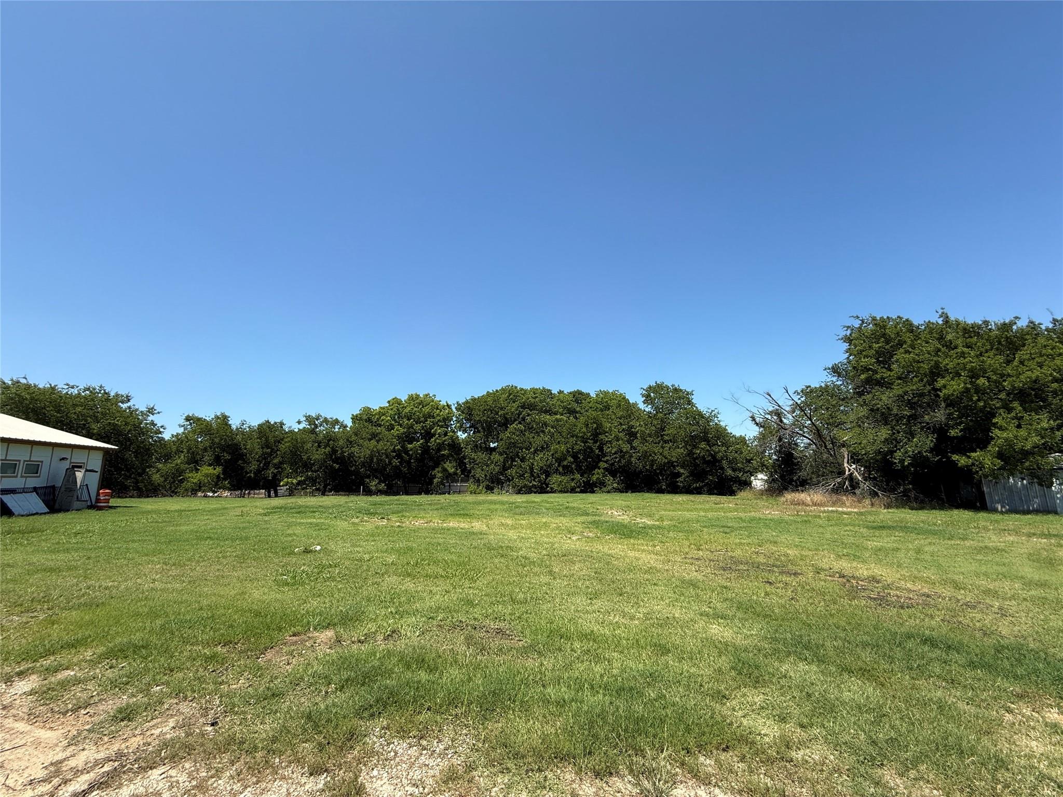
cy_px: 398
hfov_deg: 102.1
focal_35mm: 14
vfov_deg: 85.7
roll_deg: +0.5
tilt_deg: +11.4
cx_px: 532
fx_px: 430
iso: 50
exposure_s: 1/1656
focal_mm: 2.22
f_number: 2.2
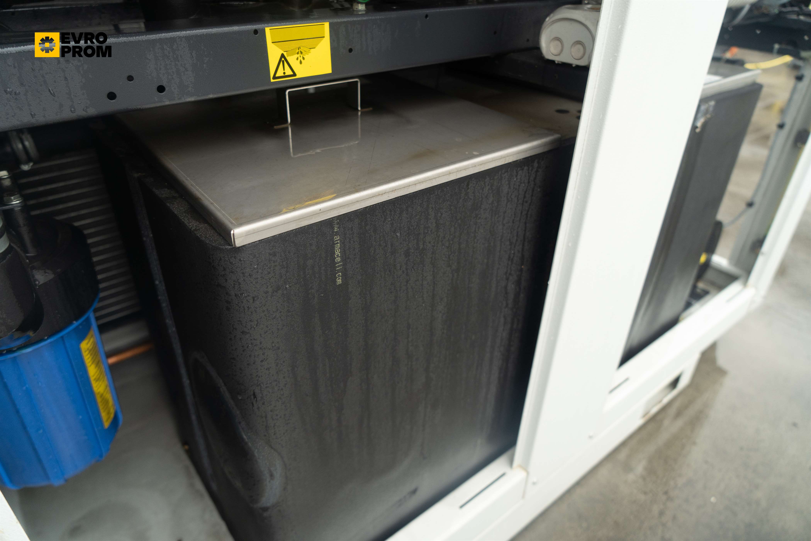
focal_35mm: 24
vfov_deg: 53.1
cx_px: 406
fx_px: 541
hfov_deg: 73.7
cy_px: 270
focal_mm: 24
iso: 800
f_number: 4
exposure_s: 1/160
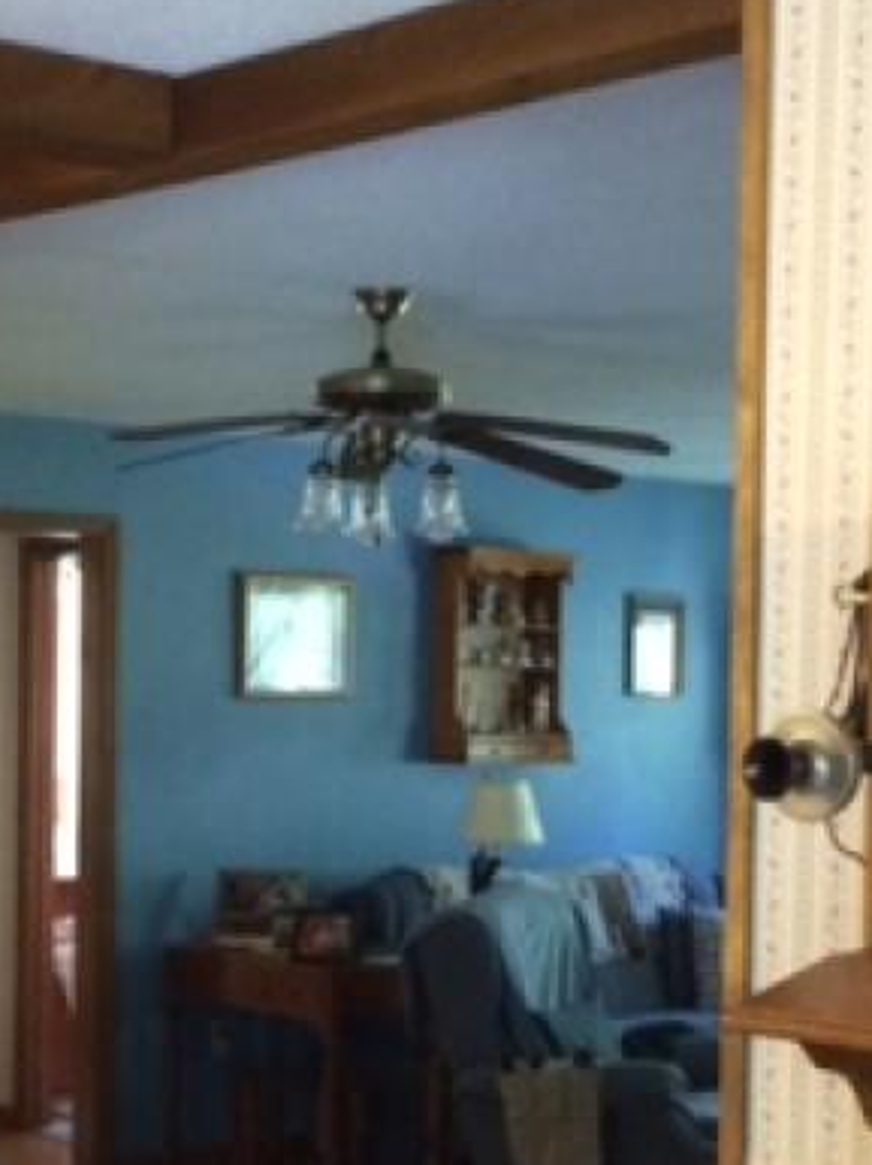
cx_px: 211
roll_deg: -1.5
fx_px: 2589
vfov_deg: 25.2
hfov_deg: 19.0
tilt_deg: -2.0
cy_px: 755
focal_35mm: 77
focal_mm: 4.15
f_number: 2.2
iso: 250
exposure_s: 1/20
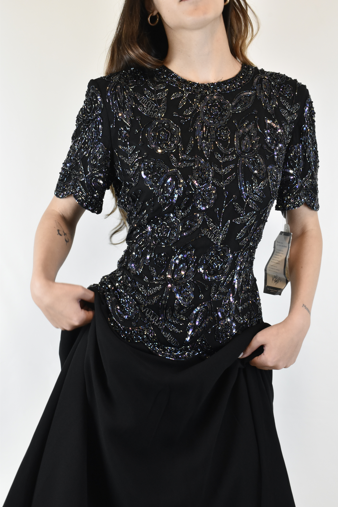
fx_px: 845
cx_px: 169
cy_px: 254
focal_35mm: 60
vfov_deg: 33.4
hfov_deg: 22.6
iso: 1600
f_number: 16
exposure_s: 1/25
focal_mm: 40
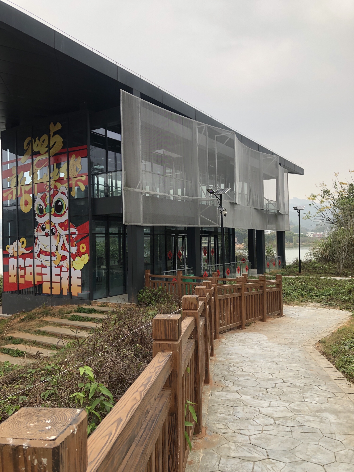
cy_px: 236
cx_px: 177
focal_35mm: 28
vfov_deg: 63.4
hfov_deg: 49.7
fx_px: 382
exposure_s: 1/143
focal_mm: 3.99
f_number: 1.8
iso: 20
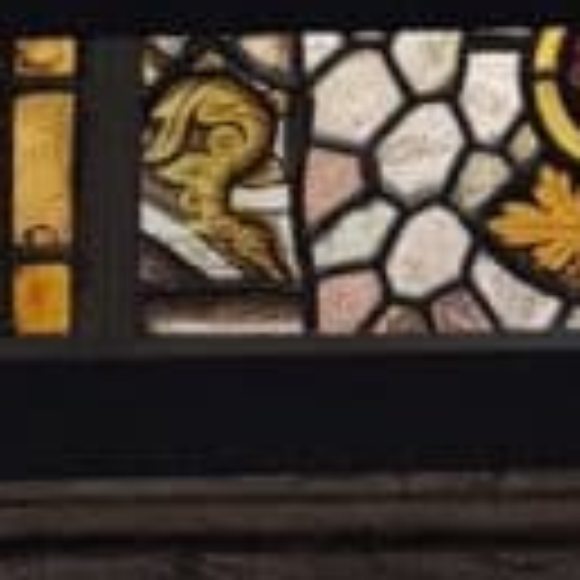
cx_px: -571
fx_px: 3962
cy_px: -1778
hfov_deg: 8.0
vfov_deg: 6.6
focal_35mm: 209
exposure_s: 1/100
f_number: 1.78
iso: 160
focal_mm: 6.76
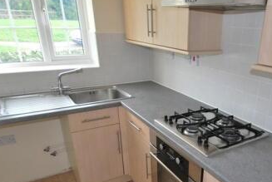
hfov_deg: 59.5
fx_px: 227
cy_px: 130
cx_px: 194
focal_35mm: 30
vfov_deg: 42.7
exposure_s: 1/60
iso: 200
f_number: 3.5
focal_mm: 10
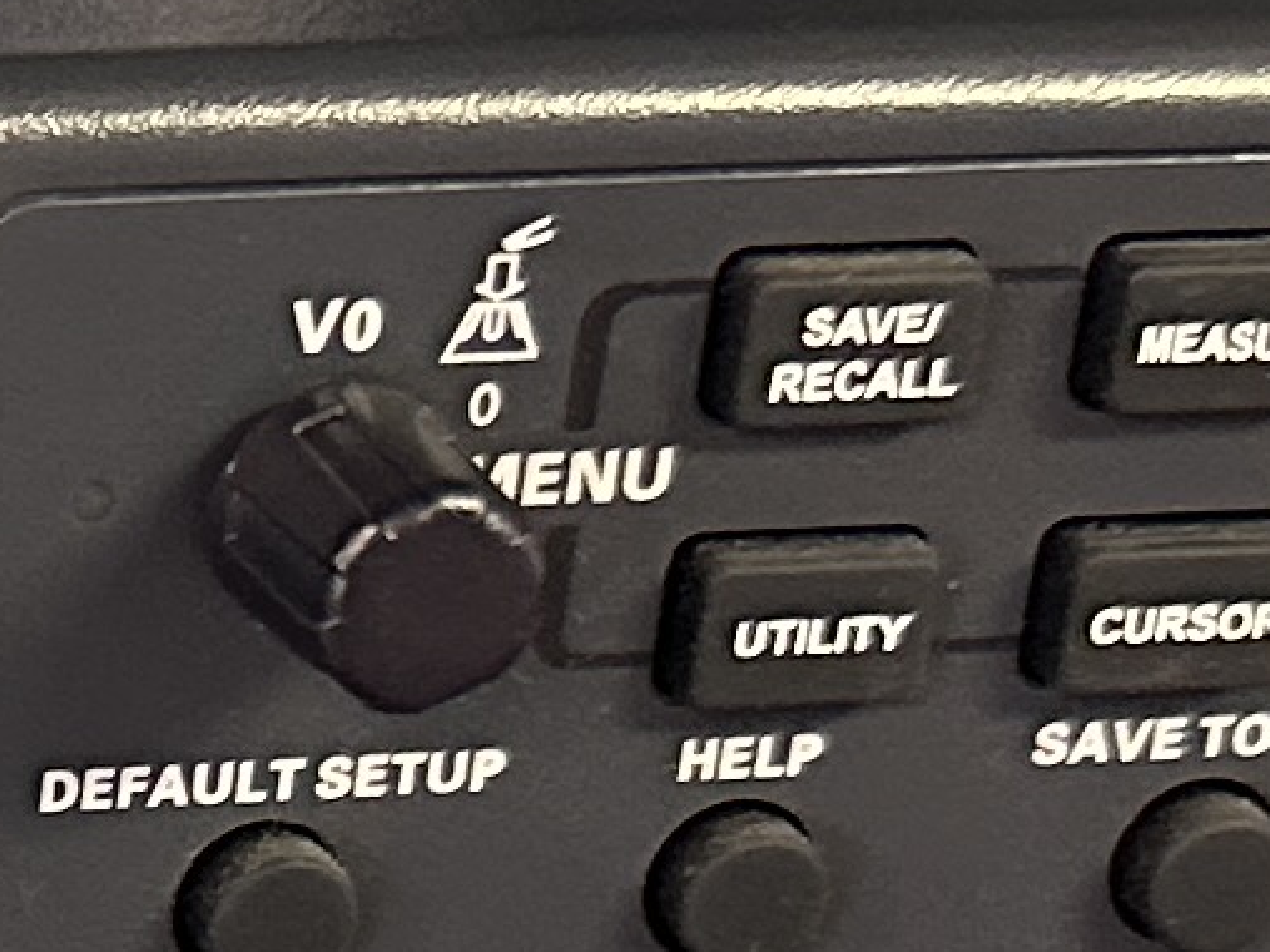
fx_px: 7006
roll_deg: -1.1
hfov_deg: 9.5
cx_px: -1500
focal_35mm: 191
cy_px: 1666
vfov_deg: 7.6
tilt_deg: -27.3
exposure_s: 1/60
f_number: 1.78
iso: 500
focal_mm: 6.86
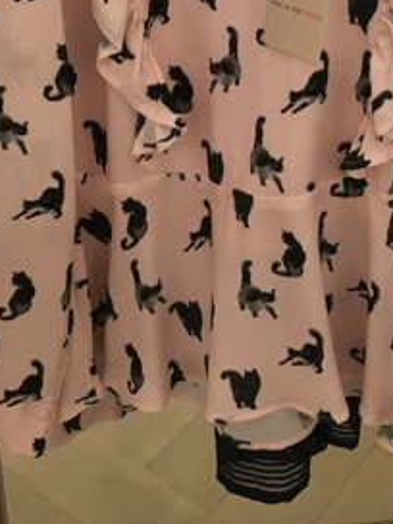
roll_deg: -1.2
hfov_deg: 22.9
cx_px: 237
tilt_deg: -27.0
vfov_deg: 28.8
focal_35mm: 64
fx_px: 969
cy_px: 35
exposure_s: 1/33
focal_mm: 4.15
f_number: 2.2
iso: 64
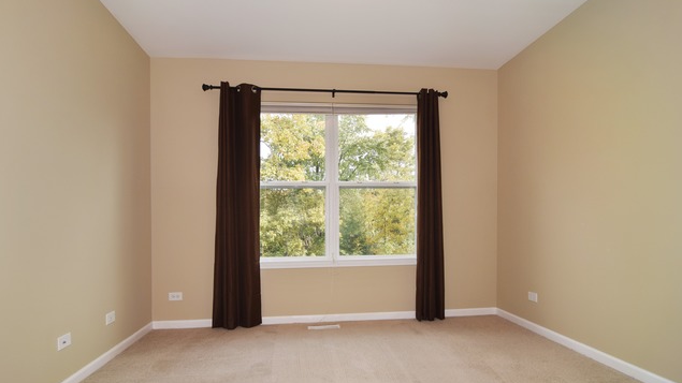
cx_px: 339
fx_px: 344
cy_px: 220
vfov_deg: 58.1
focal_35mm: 19
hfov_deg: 89.6
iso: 200
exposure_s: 1/40
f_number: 8
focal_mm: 12
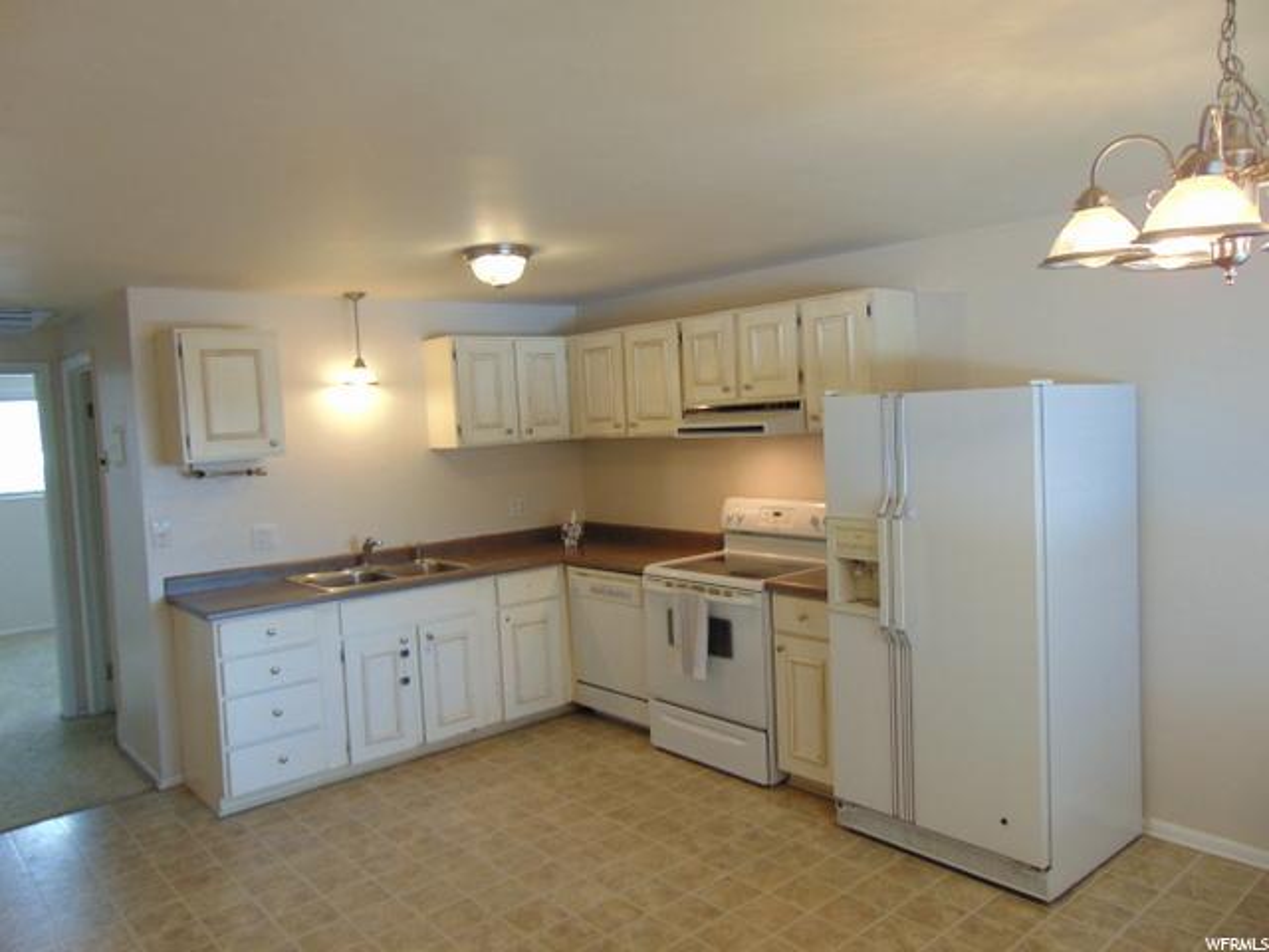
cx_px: 634
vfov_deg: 54.9
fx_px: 916
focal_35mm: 25
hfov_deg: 69.4
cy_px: 476
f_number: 3
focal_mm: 4.5
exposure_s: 1/30
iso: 100
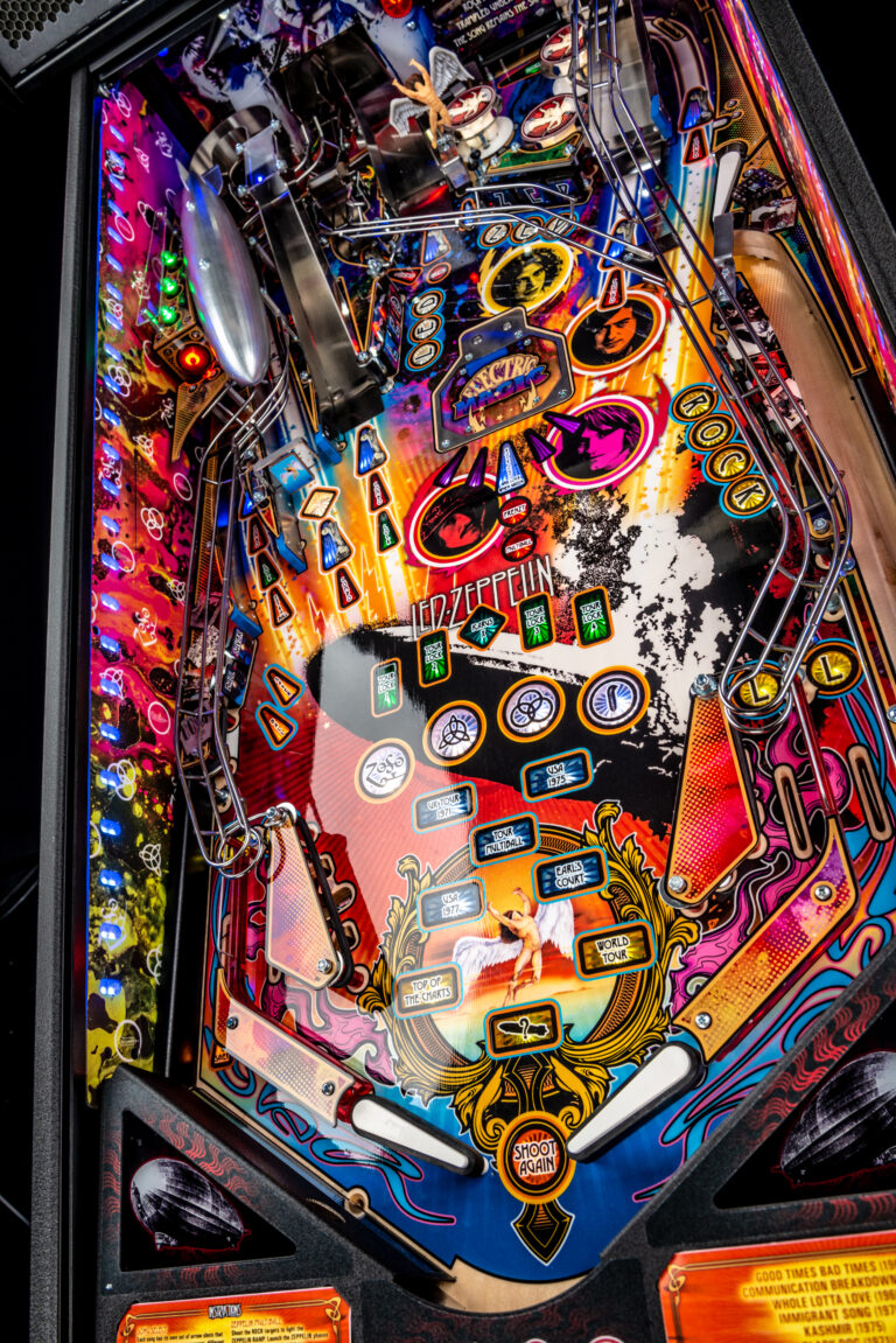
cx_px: 448
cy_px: 672
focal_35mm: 29
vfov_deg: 63.6
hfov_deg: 45.0
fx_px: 1082
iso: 200
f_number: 10
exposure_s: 1/100
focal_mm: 29
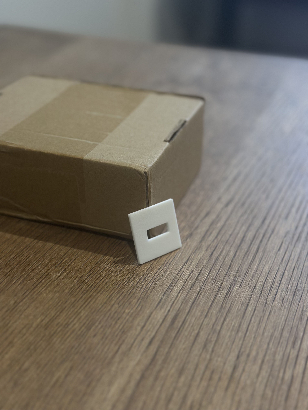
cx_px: 154
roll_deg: -1.5
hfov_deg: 30.3
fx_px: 569
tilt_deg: -30.6
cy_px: 205
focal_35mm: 48
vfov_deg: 39.7
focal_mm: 6.86
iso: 125
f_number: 1.78
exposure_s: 1/50
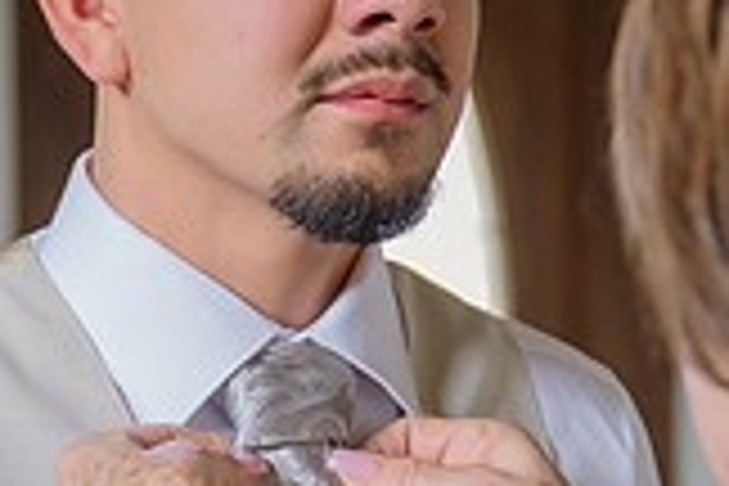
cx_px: 346
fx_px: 3483
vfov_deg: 8.0
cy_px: 396
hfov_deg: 11.9
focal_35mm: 172
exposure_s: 1/100
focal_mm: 48
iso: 640
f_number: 2.8
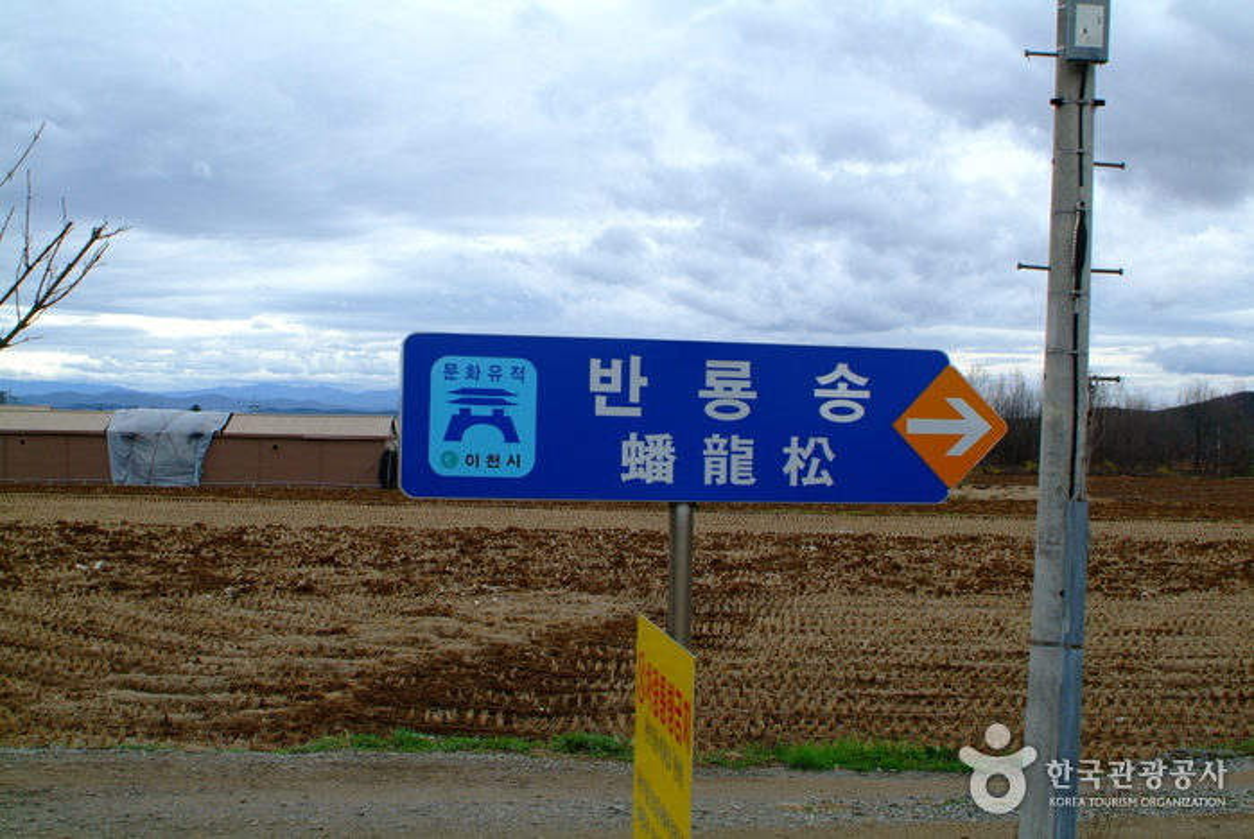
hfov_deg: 46.3
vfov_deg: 32.0
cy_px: 420
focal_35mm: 42
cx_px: 627
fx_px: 1465
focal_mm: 28
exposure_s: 1/350
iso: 400
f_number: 9.5
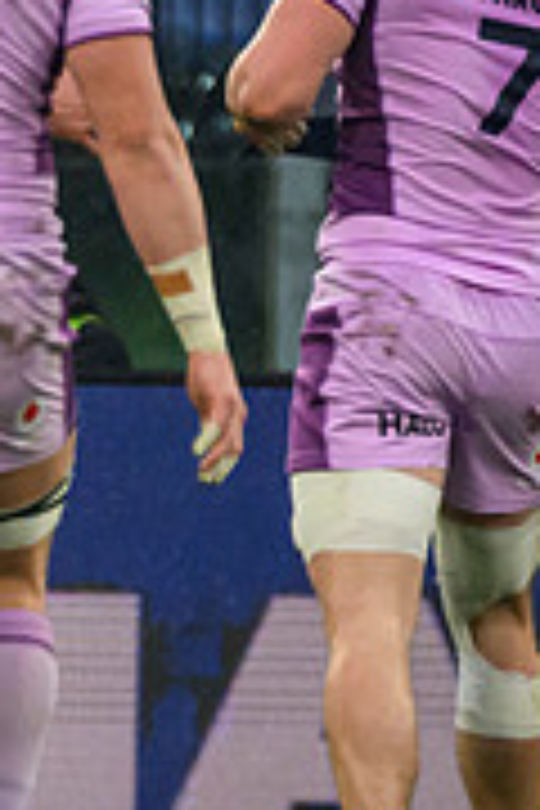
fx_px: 85651
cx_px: -582
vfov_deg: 0.5
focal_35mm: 3807
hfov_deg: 0.4
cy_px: 735
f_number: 5.6
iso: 3200
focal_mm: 784
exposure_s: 1/1000
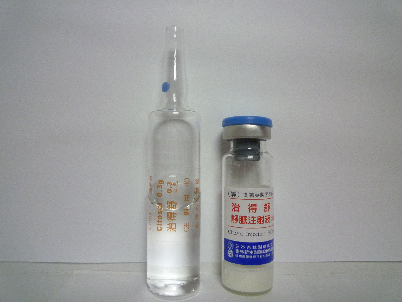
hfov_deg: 69.4
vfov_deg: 54.9
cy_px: 151
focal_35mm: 25
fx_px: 290
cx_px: 201
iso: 400
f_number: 2.8
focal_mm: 4.4
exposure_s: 1/160
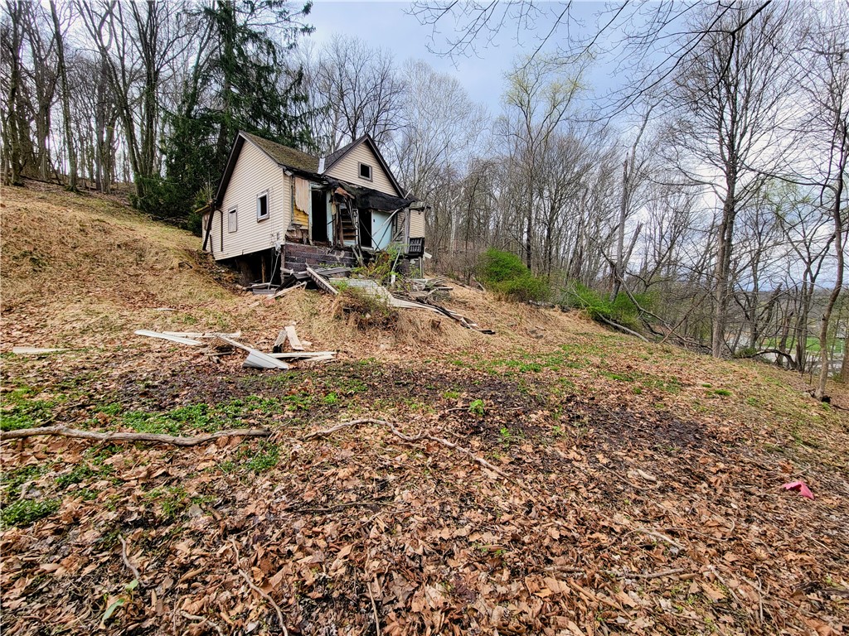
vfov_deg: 89.9
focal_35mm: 13
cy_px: 318
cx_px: 424
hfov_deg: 106.2
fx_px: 319
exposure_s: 1/243
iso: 50
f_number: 2.2
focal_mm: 2.2
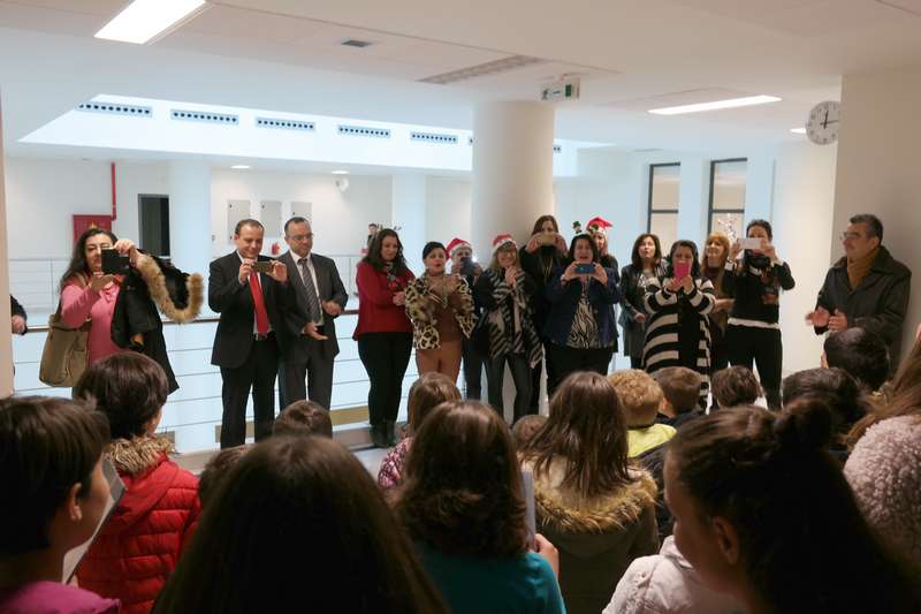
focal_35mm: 30
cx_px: 460
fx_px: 767
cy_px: 307
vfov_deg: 43.6
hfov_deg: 61.9
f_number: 3.5
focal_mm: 20
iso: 400
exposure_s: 1/40
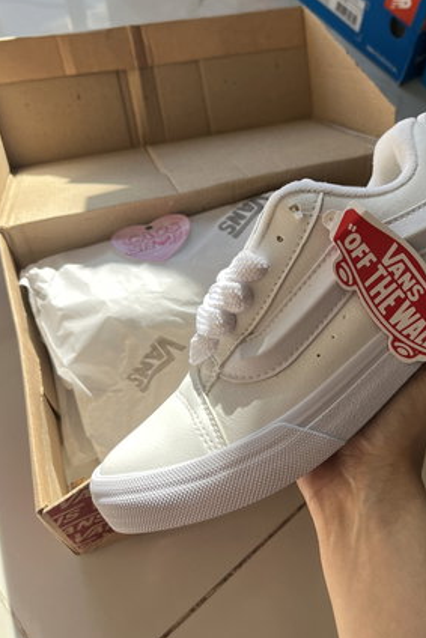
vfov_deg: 55.5
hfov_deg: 38.3
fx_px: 603
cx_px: 297
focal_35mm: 34
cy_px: 263
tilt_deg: -55.8
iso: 50
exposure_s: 1/621
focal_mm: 5.1
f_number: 1.6
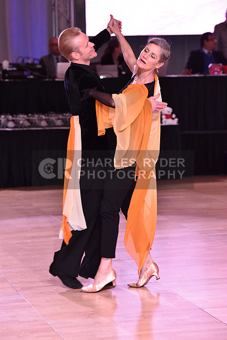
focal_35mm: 135
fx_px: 1276
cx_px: 114
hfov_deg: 10.2
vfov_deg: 15.2
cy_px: 170
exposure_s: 1/160
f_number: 5
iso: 1600
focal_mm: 135
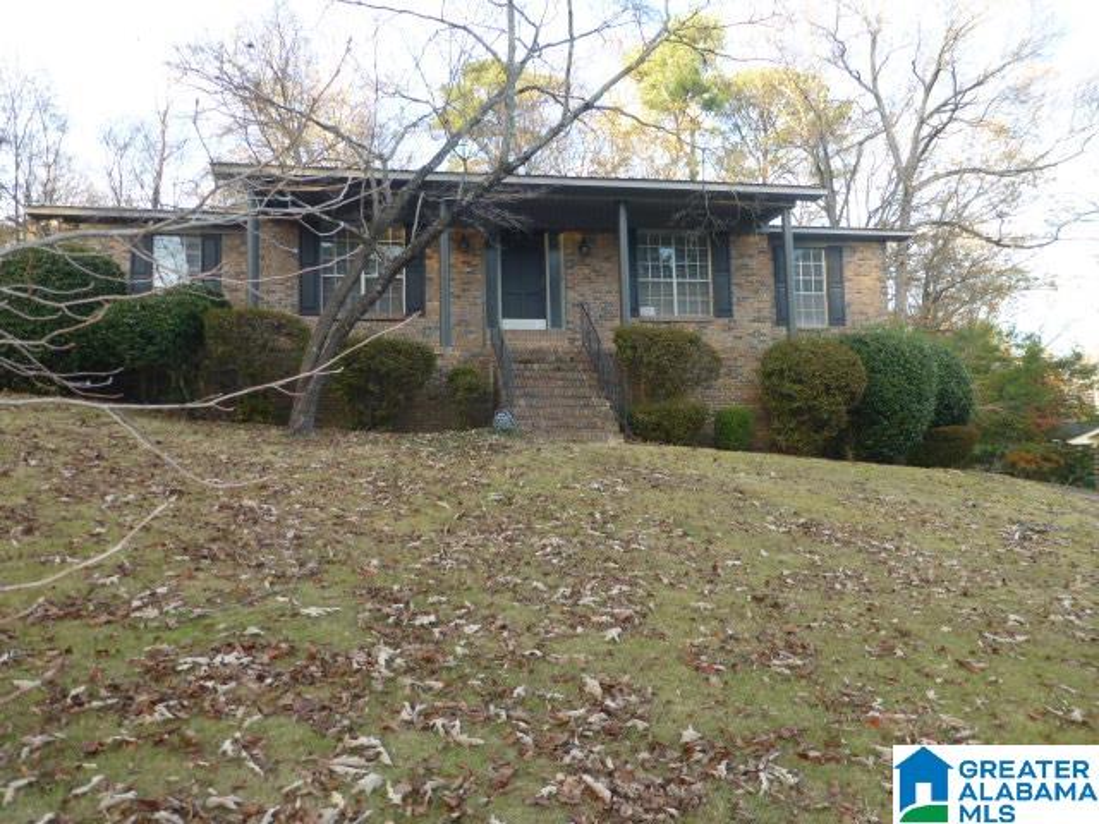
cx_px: 550
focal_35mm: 24
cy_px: 412
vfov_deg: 56.8
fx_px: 762
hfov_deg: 71.6
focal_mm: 4.3
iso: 125
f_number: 3.3
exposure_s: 1/60
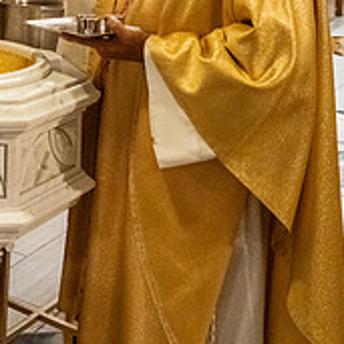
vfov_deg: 22.7
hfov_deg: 21.6
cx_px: -109
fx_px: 810
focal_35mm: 72
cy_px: -29
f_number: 4.5
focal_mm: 25
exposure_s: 1/60
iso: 5000
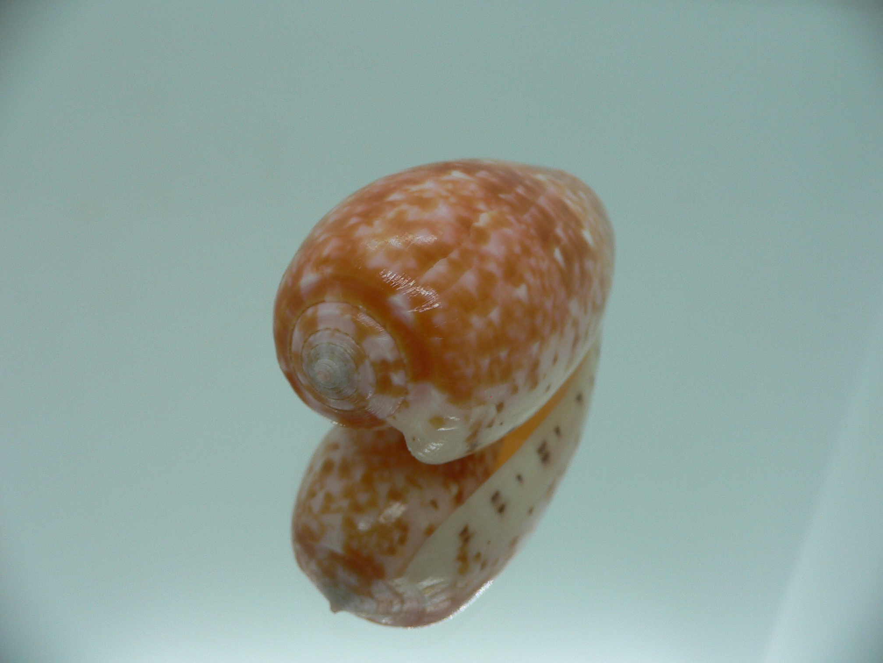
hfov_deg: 52.6
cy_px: 332
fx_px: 893
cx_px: 442
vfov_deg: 40.7
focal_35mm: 35
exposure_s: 1/60
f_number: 2.8
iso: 80
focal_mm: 4.6
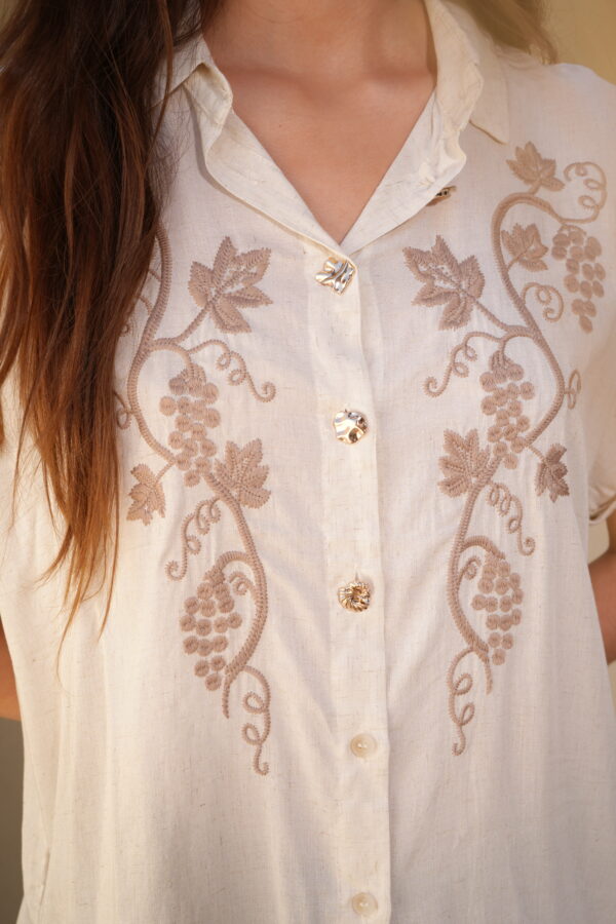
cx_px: 308
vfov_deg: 39.6
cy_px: 462
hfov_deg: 27.0
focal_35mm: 50
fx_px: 1283
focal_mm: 50
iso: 160
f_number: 8
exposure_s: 1/125
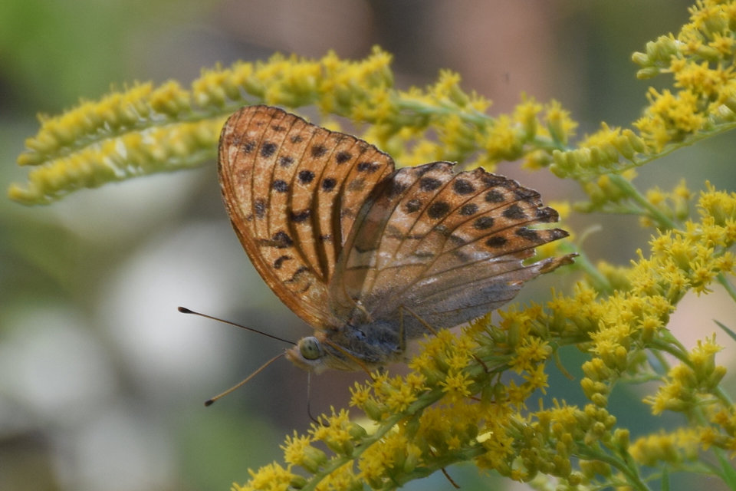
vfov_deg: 6.5
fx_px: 4293
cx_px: 368
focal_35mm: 210
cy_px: 246
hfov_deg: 9.8
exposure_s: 1/320
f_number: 5.6
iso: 320
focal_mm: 140
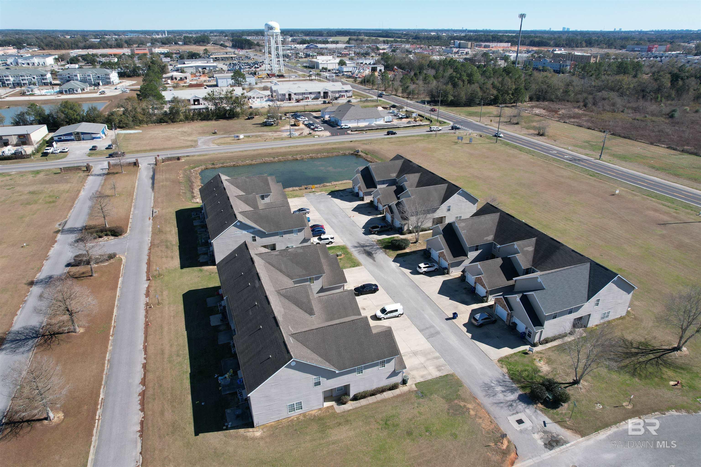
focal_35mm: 22
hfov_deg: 78.6
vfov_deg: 57.2
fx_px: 428
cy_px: 234
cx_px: 350
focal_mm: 8.38
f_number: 2.8
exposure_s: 1/1600
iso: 140
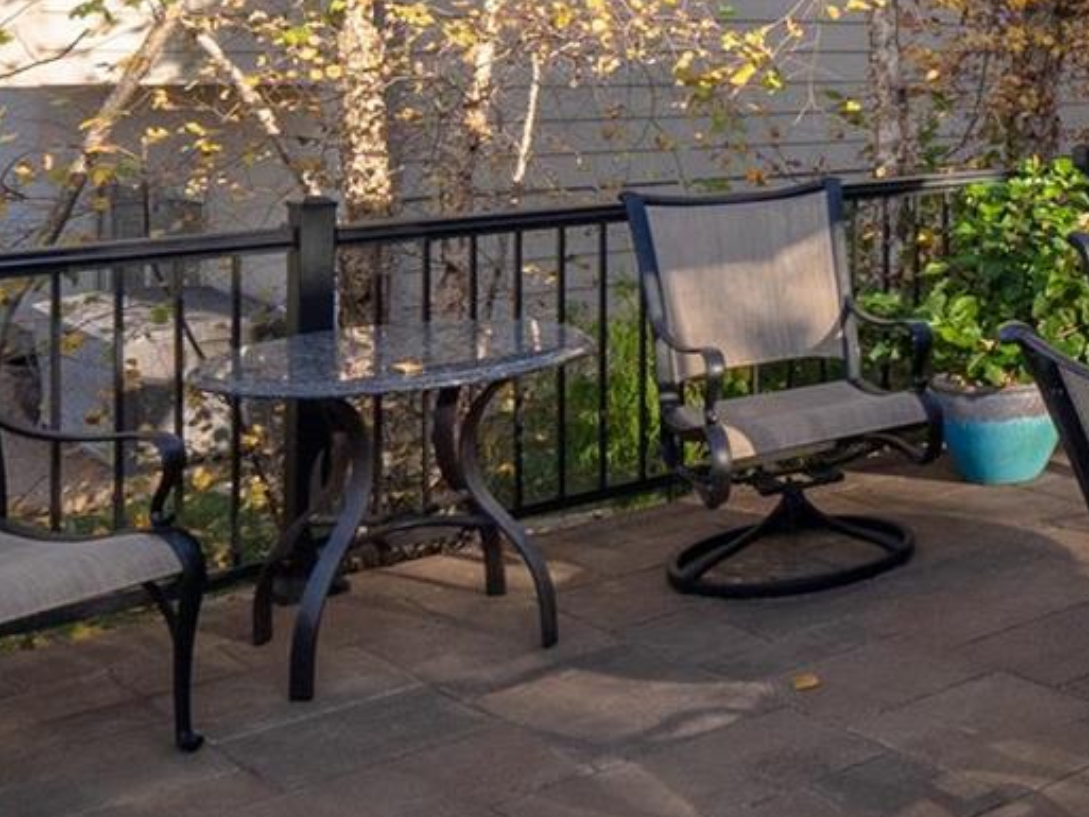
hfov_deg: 27.2
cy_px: 163
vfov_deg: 29.6
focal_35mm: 48
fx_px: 1510
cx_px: 1645
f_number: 10
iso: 400
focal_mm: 8
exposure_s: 1/100
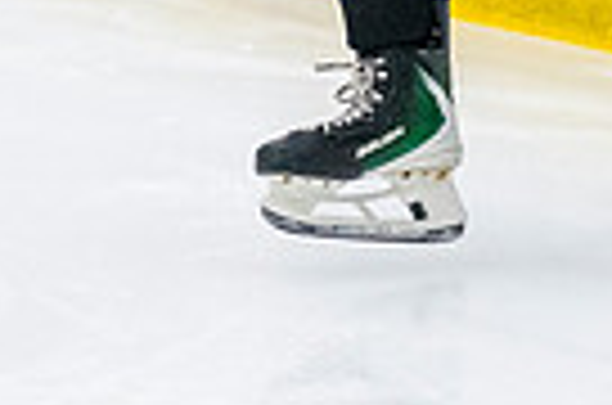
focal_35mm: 661
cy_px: -191
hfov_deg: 3.1
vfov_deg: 2.1
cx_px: 731
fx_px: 11211
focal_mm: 75
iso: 3200
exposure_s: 1/640
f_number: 3.2
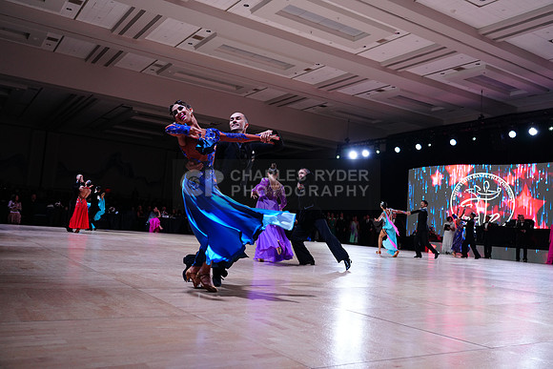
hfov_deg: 61.9
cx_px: 276
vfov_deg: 43.6
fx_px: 461
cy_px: 184
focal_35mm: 30
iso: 1250
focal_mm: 30
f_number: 4
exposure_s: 1/500
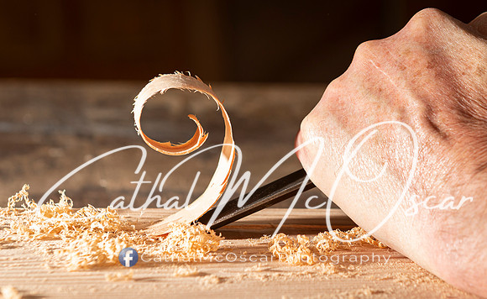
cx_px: 304
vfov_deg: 10.2
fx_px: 1677
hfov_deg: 16.5
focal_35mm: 127
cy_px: 98
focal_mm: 66
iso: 100
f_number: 2.8
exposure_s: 1/250
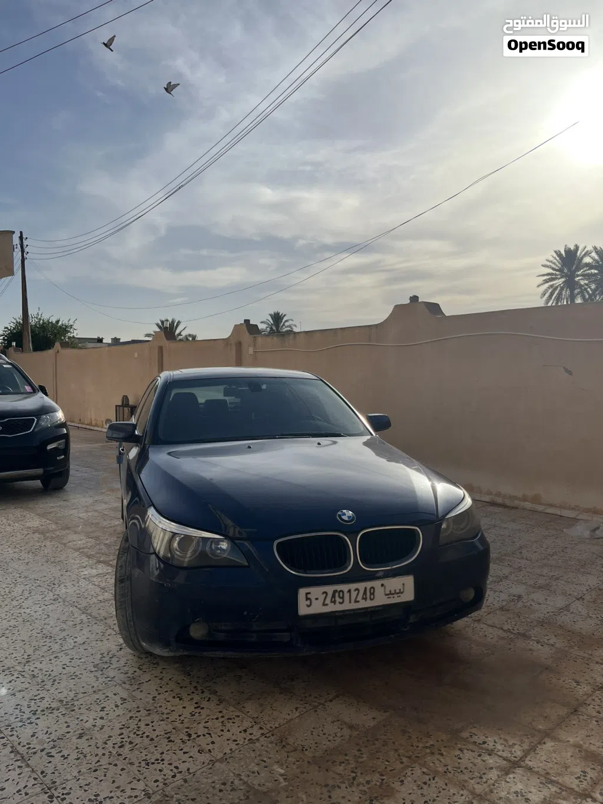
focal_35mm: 26
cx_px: 302
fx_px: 604
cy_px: 402
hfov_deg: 53.1
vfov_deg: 67.3
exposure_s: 1/6897
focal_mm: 5.1
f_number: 1.6
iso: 50
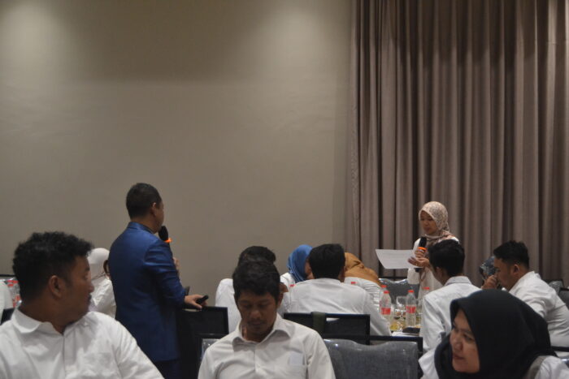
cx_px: 284
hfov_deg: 41.1
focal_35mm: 48
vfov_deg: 28.1
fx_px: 759
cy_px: 190
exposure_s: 1/60
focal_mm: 32
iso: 1800
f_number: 4.5
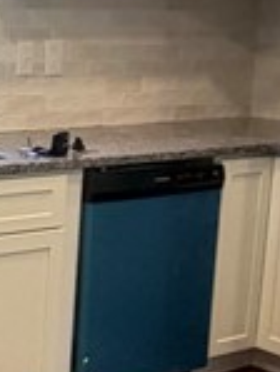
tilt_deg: -11.9
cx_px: -98
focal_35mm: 96
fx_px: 1034
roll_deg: -1.0
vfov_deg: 20.4
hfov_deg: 14.7
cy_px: 240
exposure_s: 1/60
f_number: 2.2
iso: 160
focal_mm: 2.22
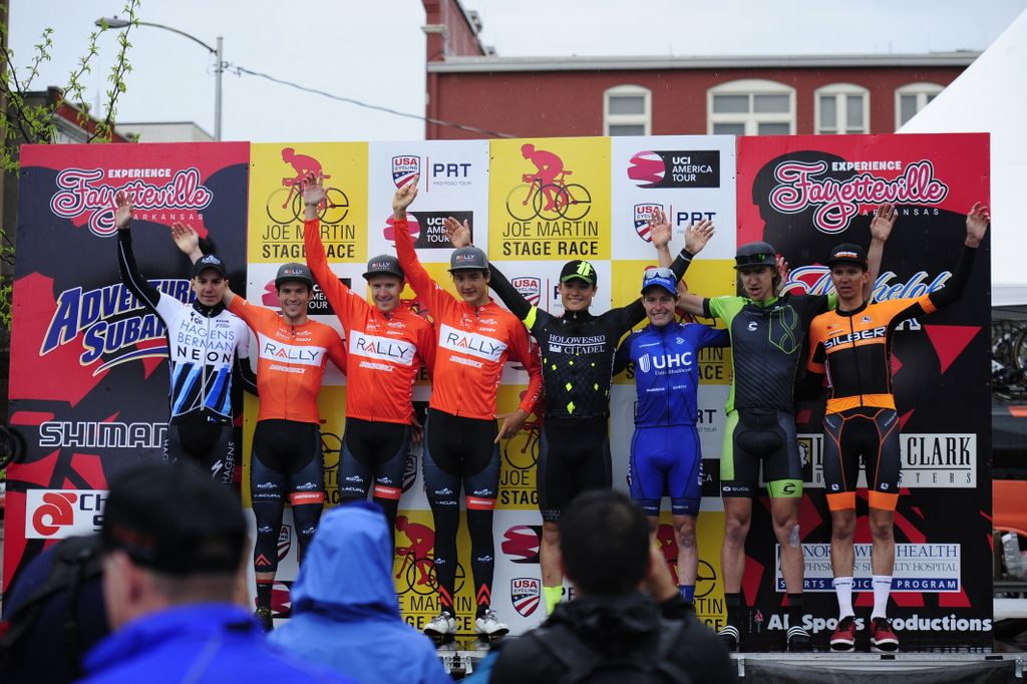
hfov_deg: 28.9
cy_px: 342
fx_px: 1996
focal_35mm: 70
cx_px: 514
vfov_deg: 19.4
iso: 400
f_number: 2.8
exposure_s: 1/640
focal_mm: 70
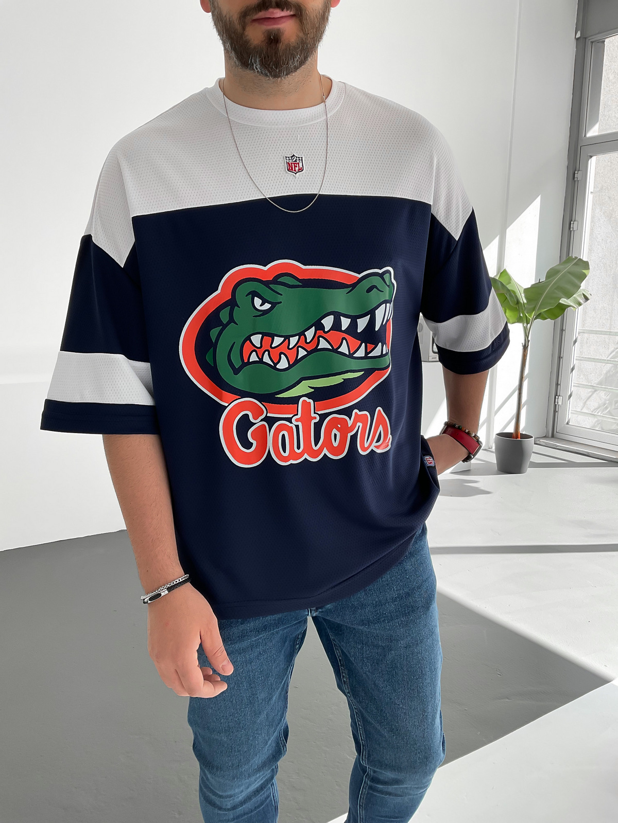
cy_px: 412
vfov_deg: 61.7
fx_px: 690
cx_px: 309
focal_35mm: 29
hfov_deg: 48.2
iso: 16
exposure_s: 1/250
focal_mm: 3
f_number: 1.8
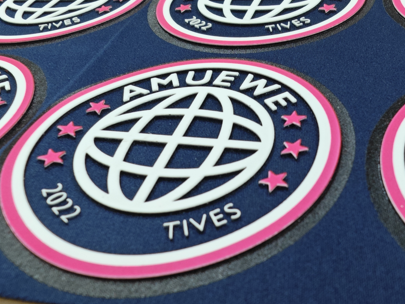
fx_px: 468
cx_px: 277
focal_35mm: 40
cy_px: 60
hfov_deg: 45.9
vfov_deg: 34.8
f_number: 1.8
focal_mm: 2.03
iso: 80
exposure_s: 1/50
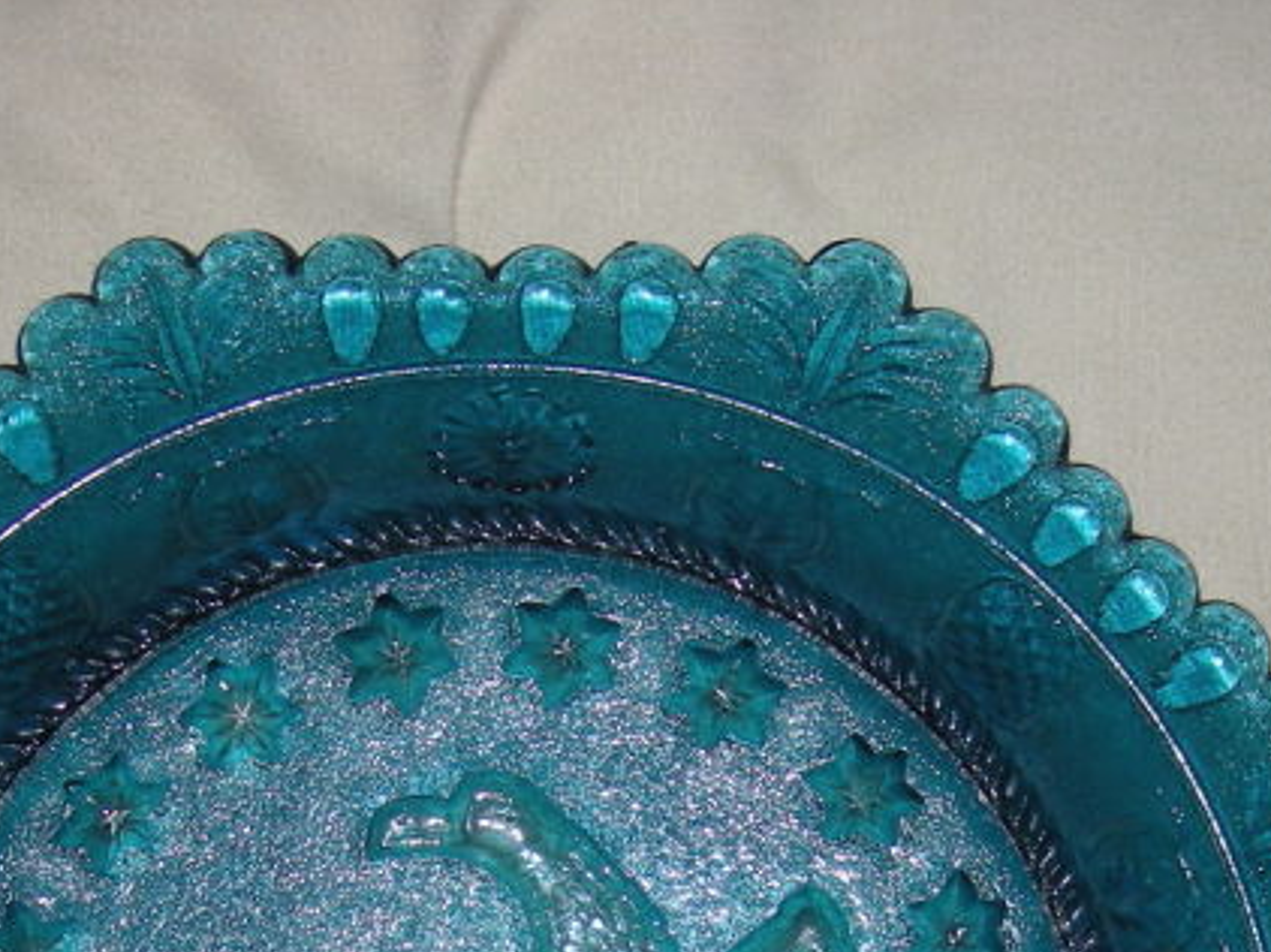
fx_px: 3046
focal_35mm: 83
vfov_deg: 17.0
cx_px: 509
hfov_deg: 23.5
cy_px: 1121
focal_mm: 5.7
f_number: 5.7
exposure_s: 1/60
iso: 50
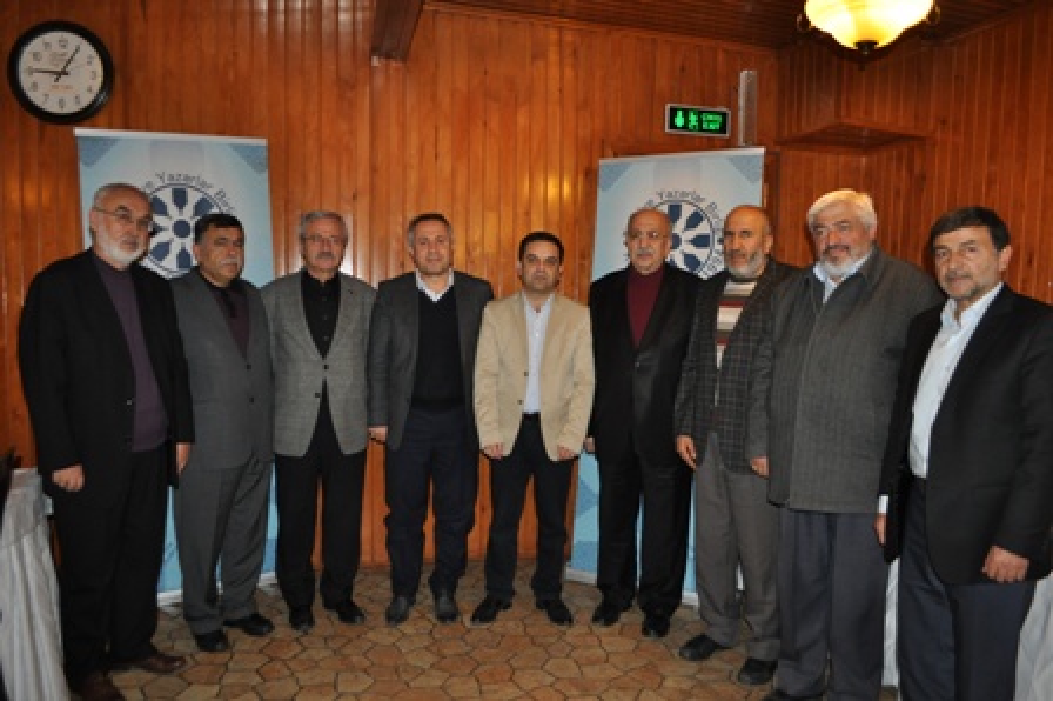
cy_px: 350
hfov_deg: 67.4
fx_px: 789
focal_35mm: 27
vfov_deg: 47.9
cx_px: 526
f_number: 3.5
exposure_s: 1/60
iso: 800
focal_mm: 18
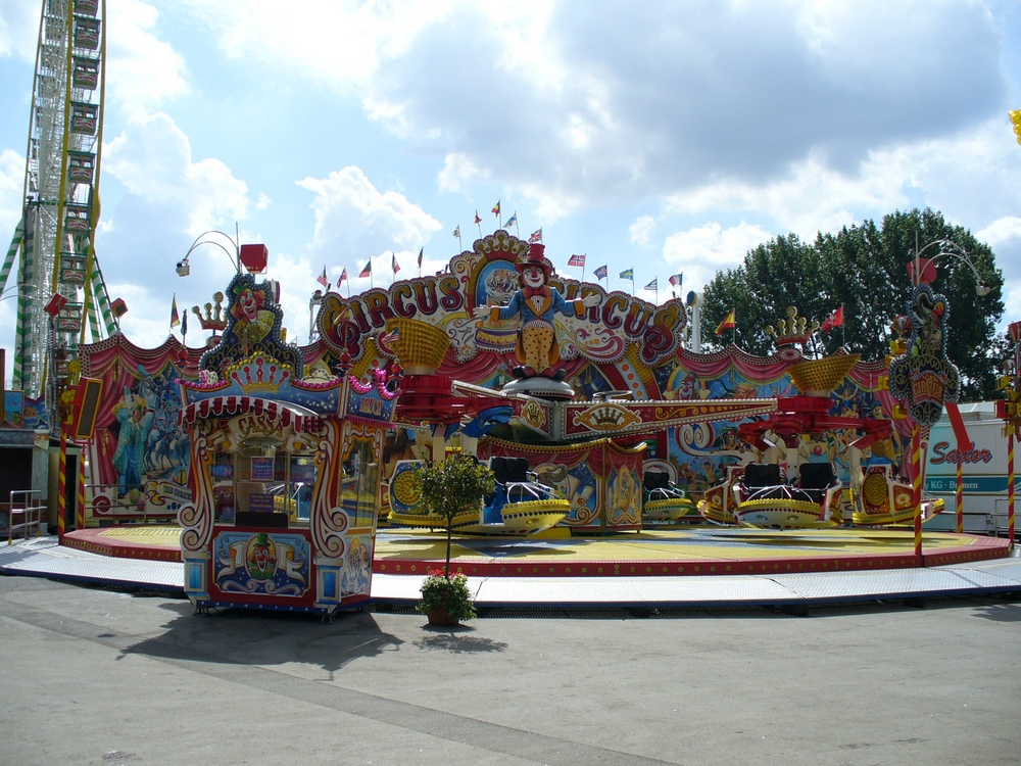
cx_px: 510
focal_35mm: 37
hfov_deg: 50.1
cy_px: 383
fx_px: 1091
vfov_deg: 38.7
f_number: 5.6
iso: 80
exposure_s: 1/400
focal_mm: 6.1
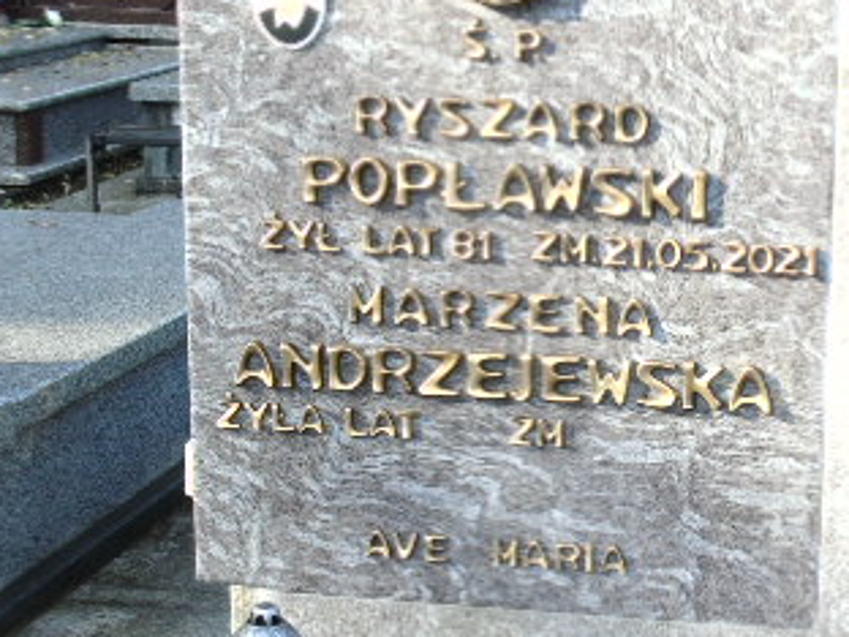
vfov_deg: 18.0
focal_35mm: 82
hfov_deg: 23.5
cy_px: 381
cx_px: 659
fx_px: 2011
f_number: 3.9
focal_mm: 7.1
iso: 80
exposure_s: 1/125
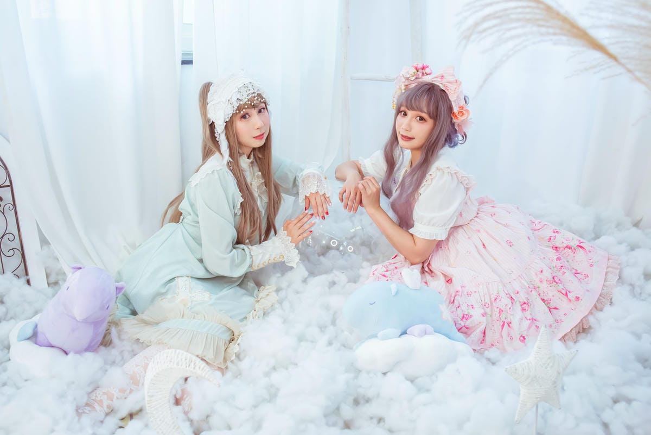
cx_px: 326
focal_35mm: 35
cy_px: 218
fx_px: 633
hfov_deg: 54.4
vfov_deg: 37.9
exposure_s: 1/200
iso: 1400
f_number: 5.6
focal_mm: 35
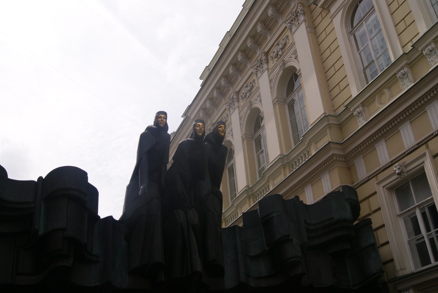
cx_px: 219
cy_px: 146
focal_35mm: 36
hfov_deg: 53.1
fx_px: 438
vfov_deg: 37.0
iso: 100
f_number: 10
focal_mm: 24
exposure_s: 1/160
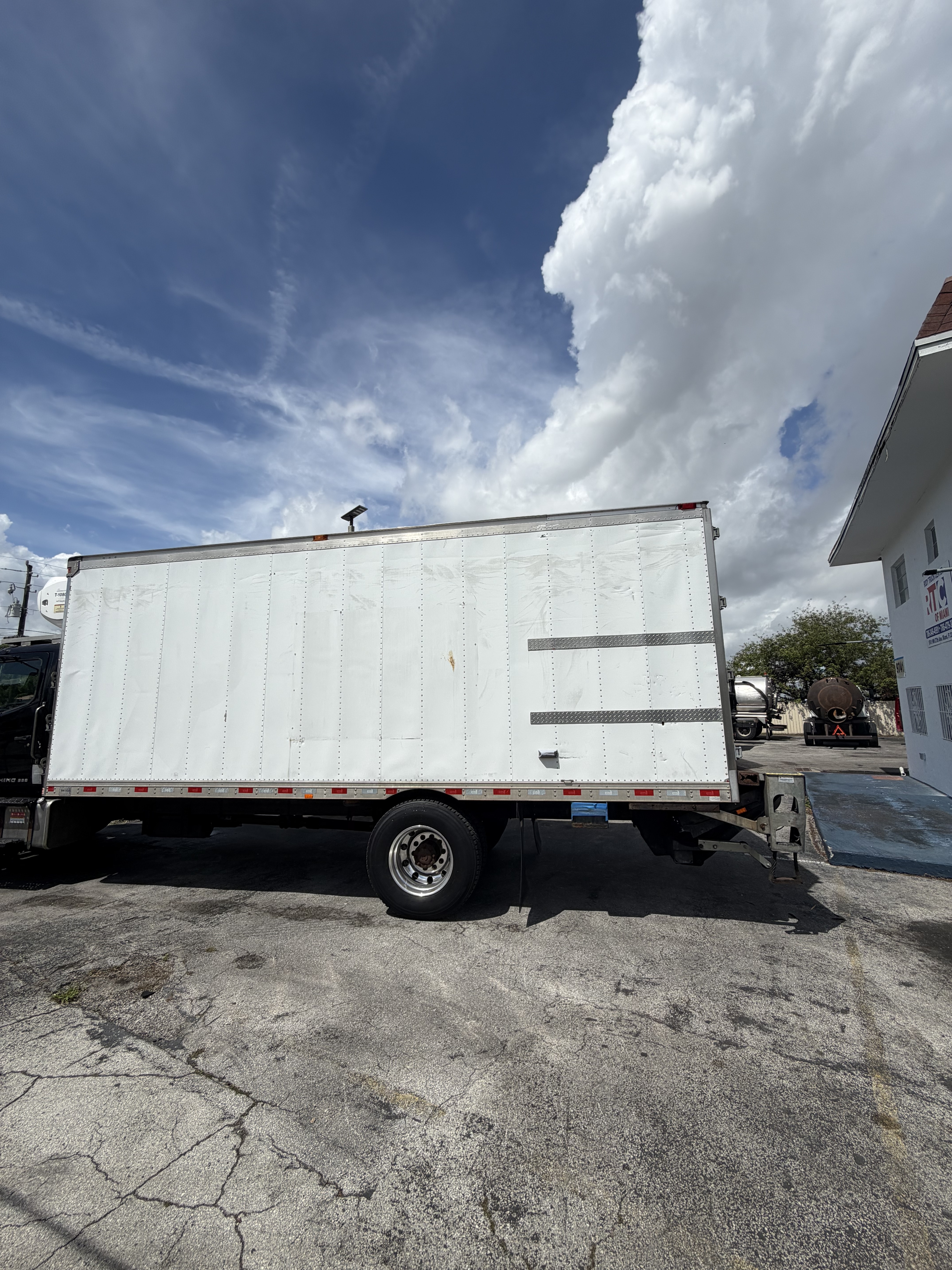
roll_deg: +1.0
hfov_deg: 85.7
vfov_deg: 102.1
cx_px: 476
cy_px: 635
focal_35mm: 14
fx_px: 513
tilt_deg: +9.4
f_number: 2.2
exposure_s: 1/2320
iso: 20
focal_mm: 2.22
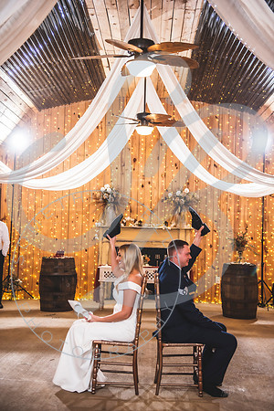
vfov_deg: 41.1
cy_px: 206
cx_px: 137
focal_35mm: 48
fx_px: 548
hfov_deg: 28.1
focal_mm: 48
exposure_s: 1/125
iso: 500
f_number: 2.8
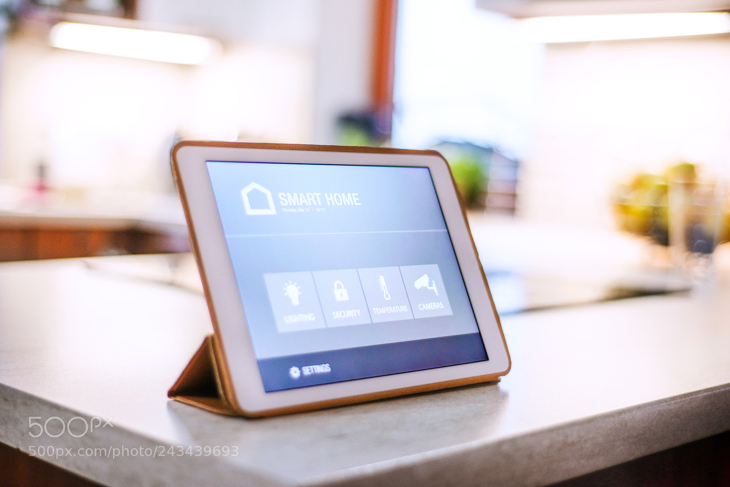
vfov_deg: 27.0
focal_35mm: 50
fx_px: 1014
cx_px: 365
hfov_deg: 39.6
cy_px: 244
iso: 500
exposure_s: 1/160
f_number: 2.2
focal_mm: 50
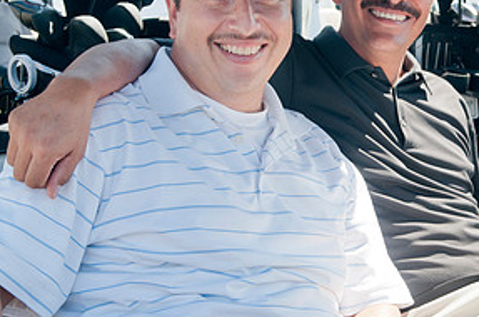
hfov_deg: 21.5
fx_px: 1248
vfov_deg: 14.5
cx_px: 361
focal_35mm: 94
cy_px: 144
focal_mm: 31
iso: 200
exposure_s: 1/125
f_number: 5.6
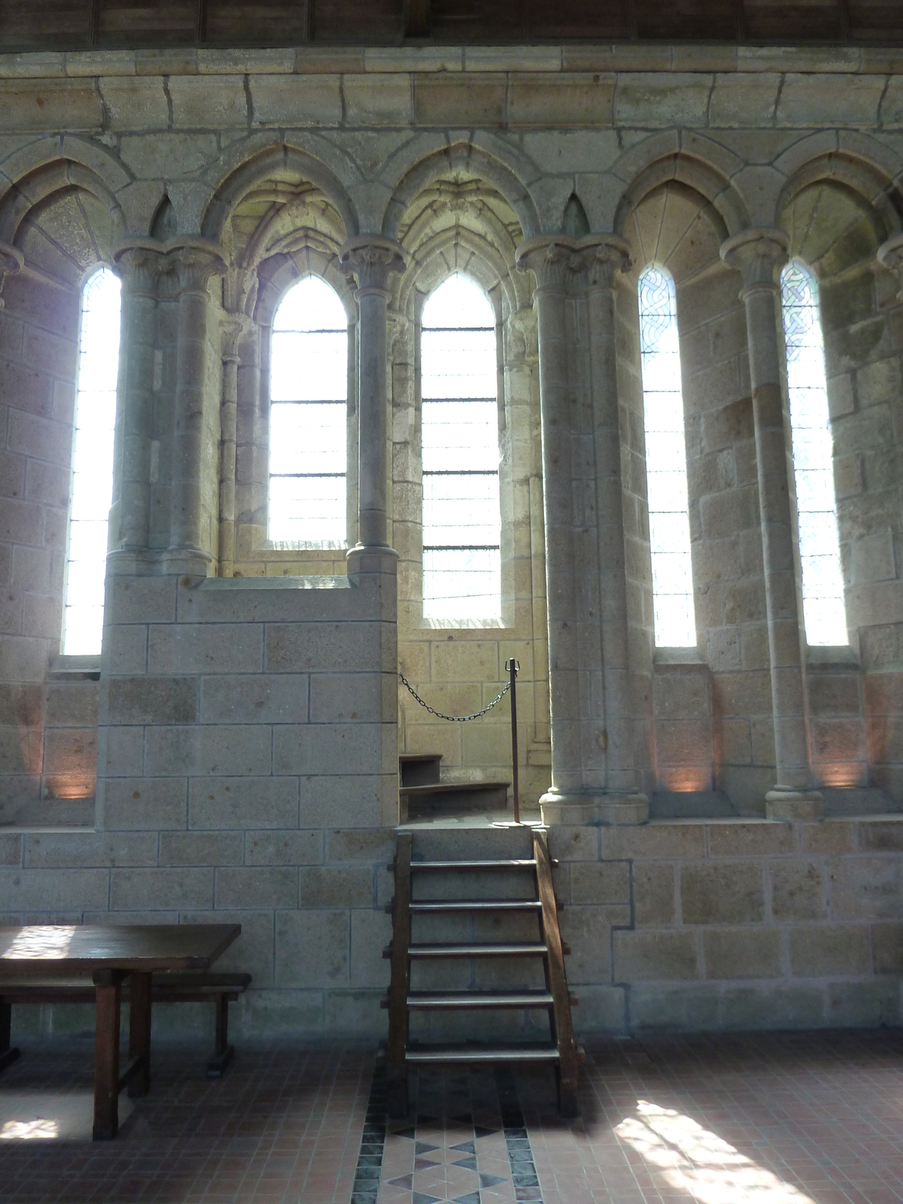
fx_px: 870
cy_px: 602
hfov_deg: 54.9
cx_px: 452
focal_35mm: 25
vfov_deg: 69.4
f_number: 3.3
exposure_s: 1/30
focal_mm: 4.1
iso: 125
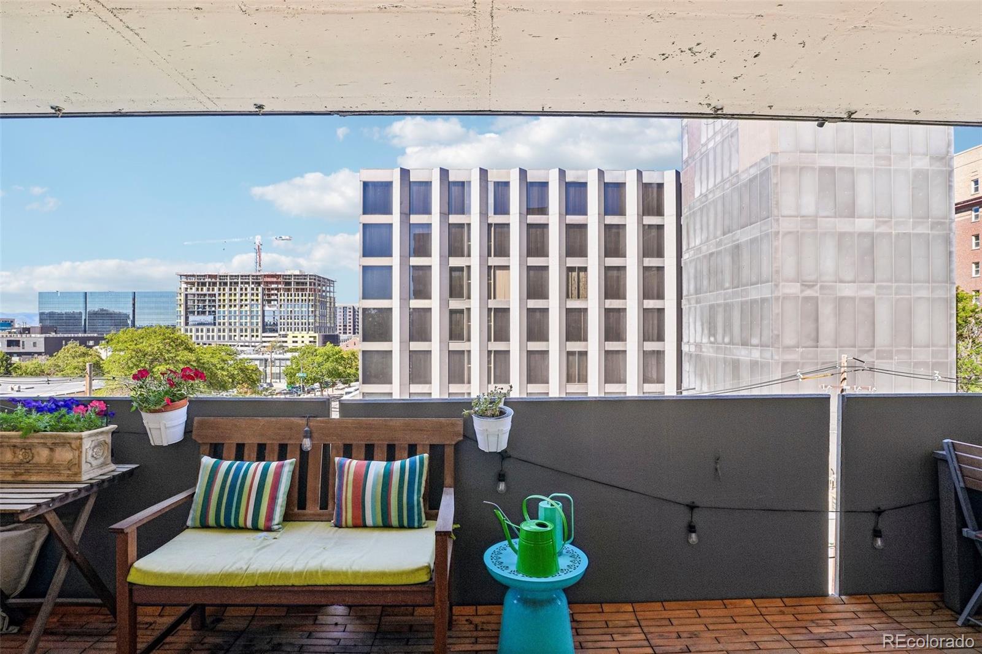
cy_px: 327
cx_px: 491
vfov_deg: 72.0
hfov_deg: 95.0
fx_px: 450
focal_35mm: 16
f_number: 8
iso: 100
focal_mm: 11
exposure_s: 1/125
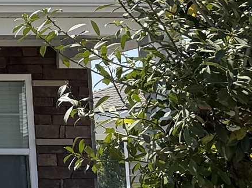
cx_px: -513
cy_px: -14
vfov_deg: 8.7
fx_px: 1237
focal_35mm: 170
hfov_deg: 9.2
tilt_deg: +8.9
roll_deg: -0.6
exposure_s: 1/4405
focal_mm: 6.76
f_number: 1.78
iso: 80
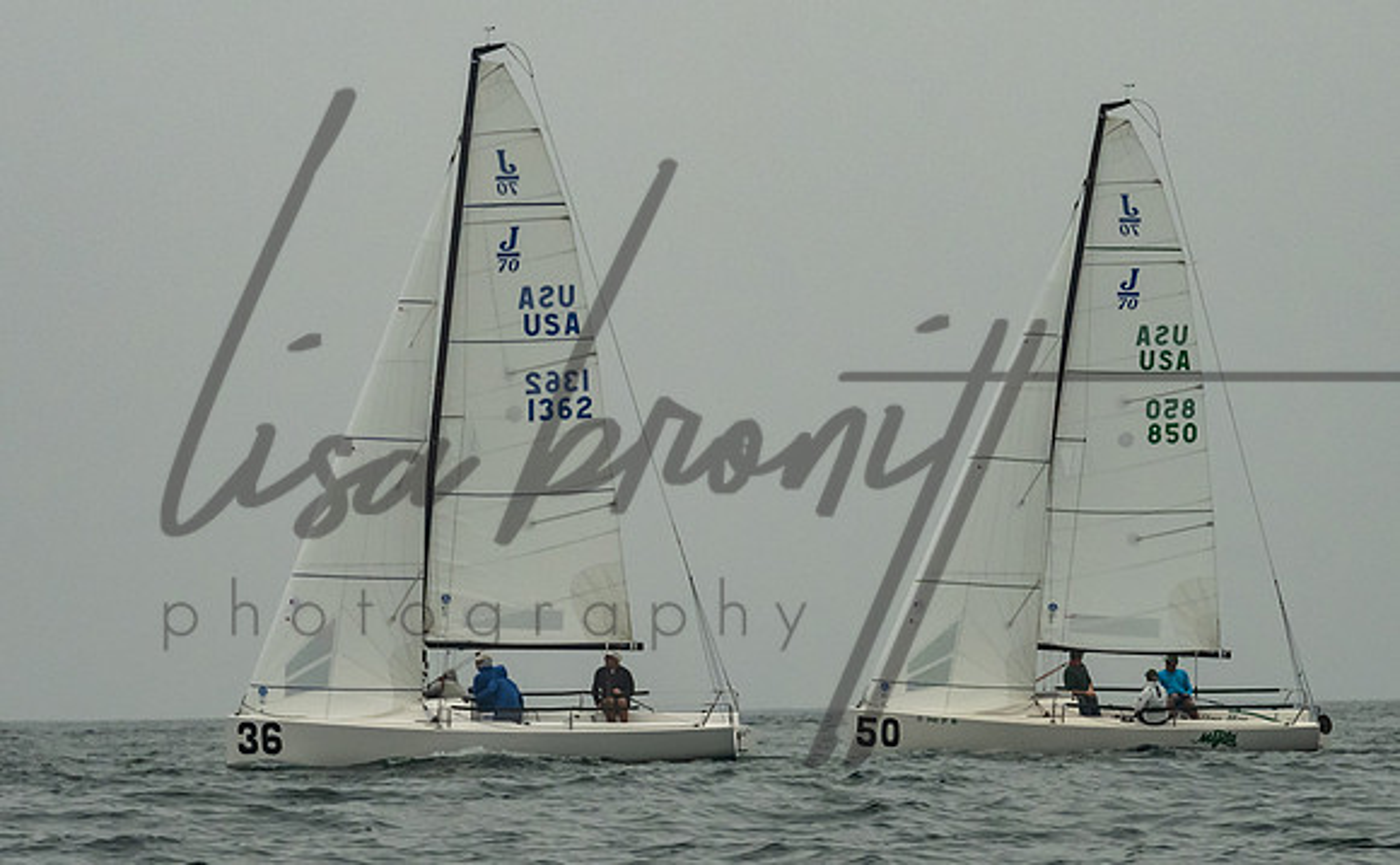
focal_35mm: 253
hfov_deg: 8.3
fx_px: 9606
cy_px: 485
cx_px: 723
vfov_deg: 5.2
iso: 800
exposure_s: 1/3200
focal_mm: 125
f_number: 9
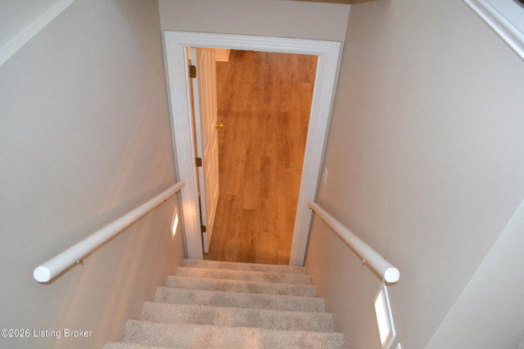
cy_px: 174
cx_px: 262
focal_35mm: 27
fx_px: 393
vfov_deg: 47.9
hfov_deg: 67.4
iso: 1800
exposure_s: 1/60
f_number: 3.5
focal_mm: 18
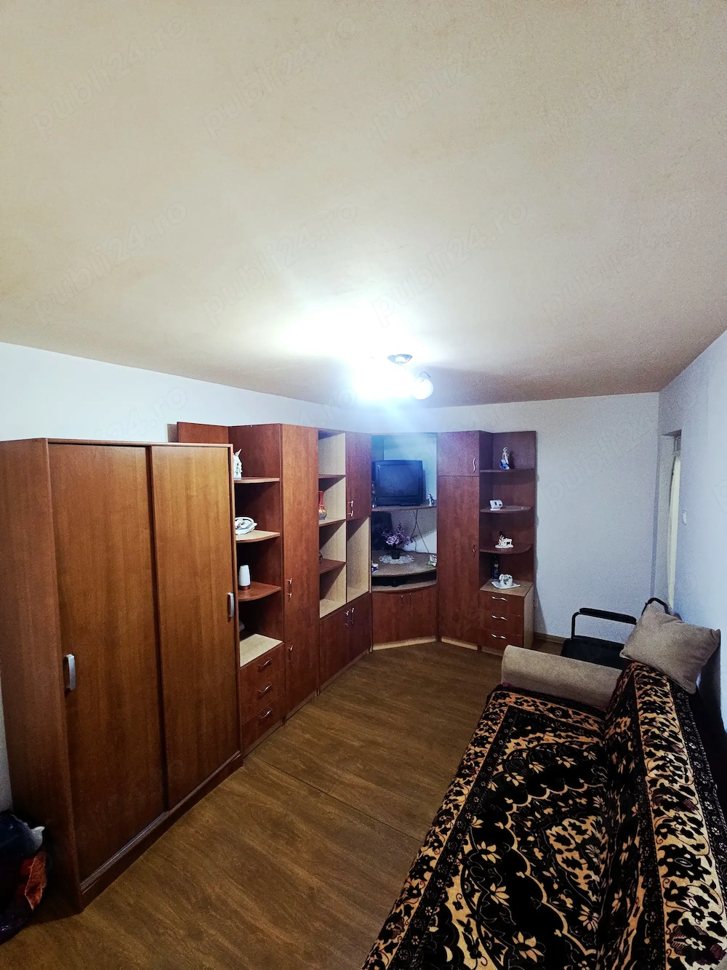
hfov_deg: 89.9
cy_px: 485
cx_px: 364
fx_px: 364
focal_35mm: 13
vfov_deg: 106.2
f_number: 2.2
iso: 400
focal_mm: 2.2
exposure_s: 1/33.3
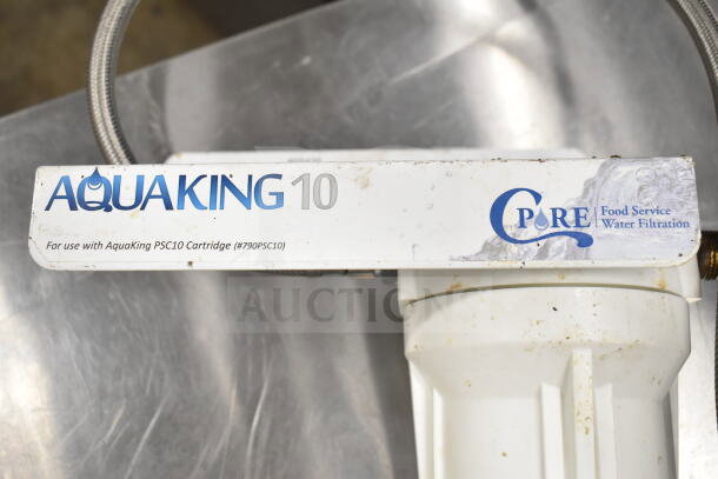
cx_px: 359
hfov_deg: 49.5
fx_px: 778
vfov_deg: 34.2
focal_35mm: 39
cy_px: 240
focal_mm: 26
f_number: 4.5
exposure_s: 1/80
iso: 1600
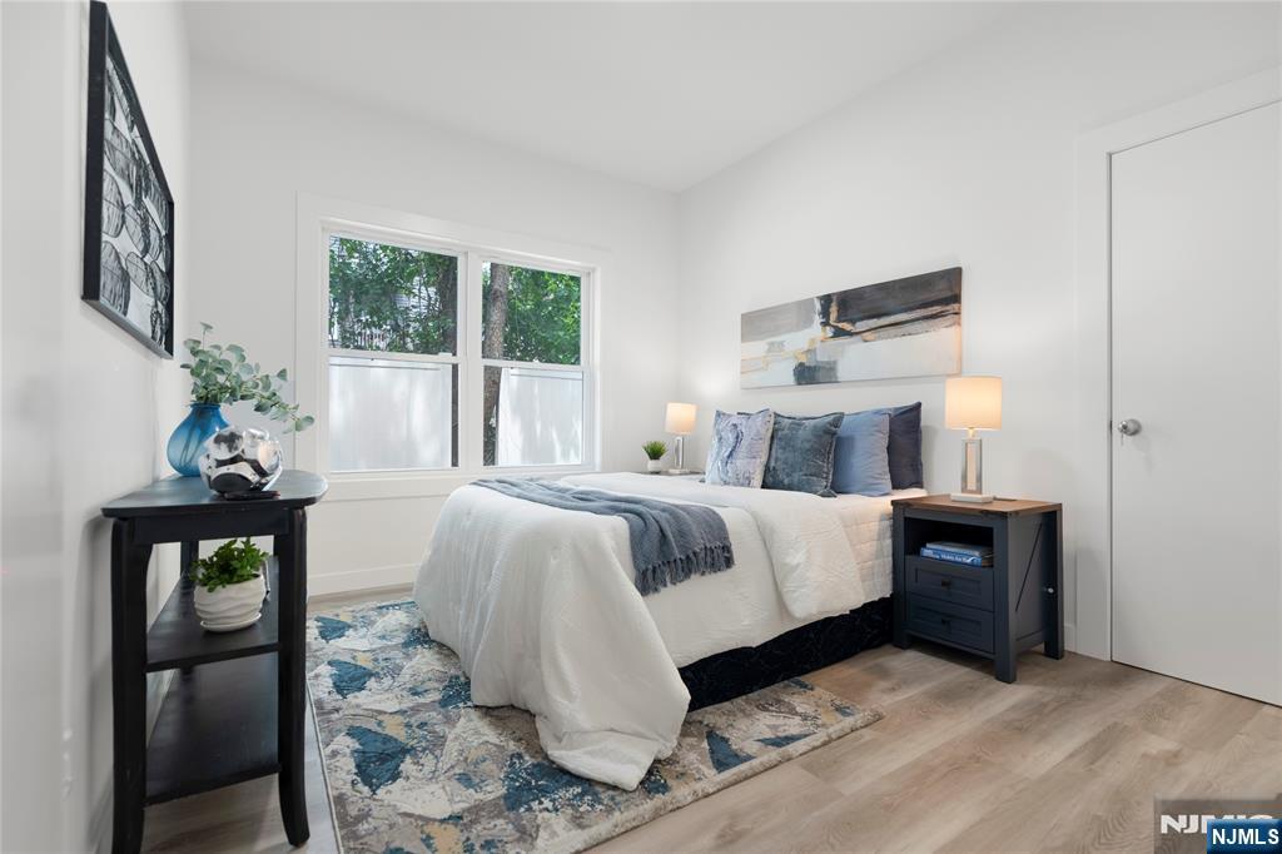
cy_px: 427
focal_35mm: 16
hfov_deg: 96.8
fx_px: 570
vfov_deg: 73.7
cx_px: 641
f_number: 3.5
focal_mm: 16
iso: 100
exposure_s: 1/30
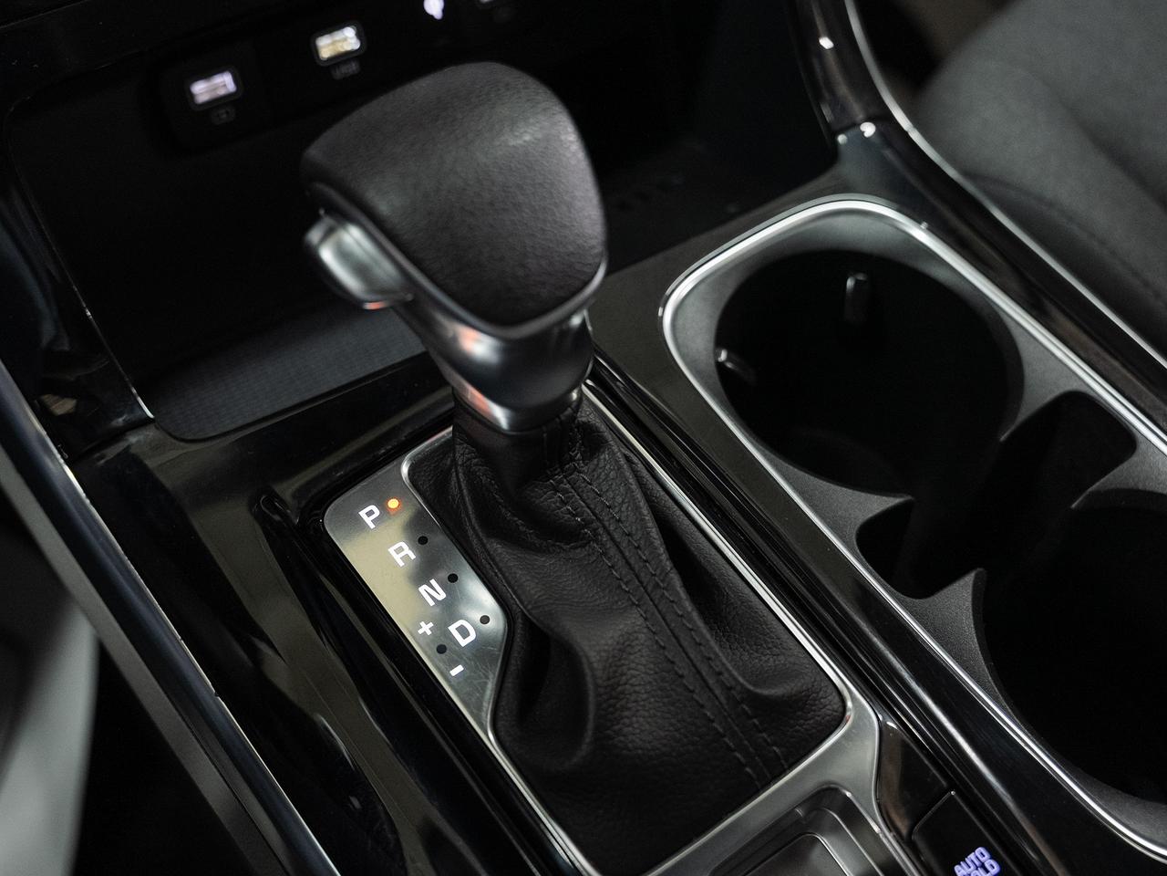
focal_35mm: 43
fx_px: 1461
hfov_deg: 43.4
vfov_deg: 33.3
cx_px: 485
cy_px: 405
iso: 1000
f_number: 3.5
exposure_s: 1/50
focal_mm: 35.7
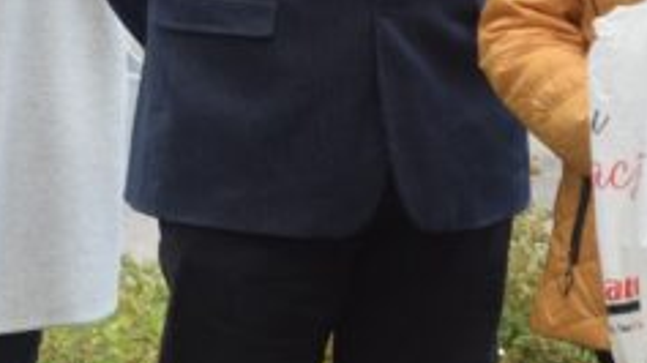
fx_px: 7870
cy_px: -164
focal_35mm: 459
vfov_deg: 2.6
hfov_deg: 4.7
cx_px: -169
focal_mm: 90
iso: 400
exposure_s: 1/200
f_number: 7.1
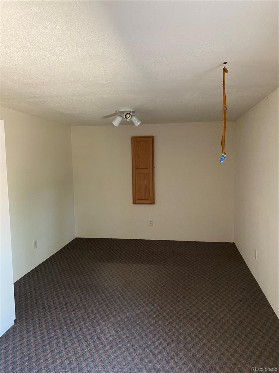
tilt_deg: -5.4
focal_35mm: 26
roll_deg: +0.9
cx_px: 140
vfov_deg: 67.3
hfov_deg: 53.1
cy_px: 186
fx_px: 279
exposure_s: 1/60
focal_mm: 4.25
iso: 320
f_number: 1.8
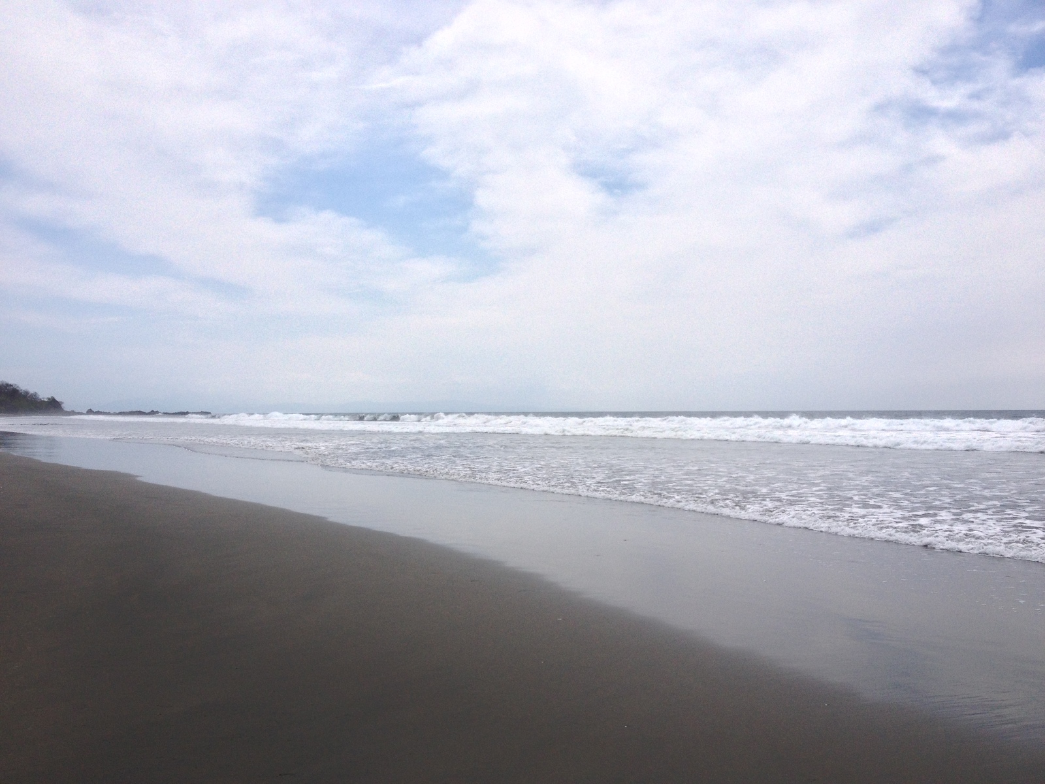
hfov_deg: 52.6
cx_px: 522
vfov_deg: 40.7
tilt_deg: -1.5
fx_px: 1057
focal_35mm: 35
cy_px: 392
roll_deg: +0.8
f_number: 2.4
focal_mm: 4.28
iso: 50
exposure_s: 1/4255
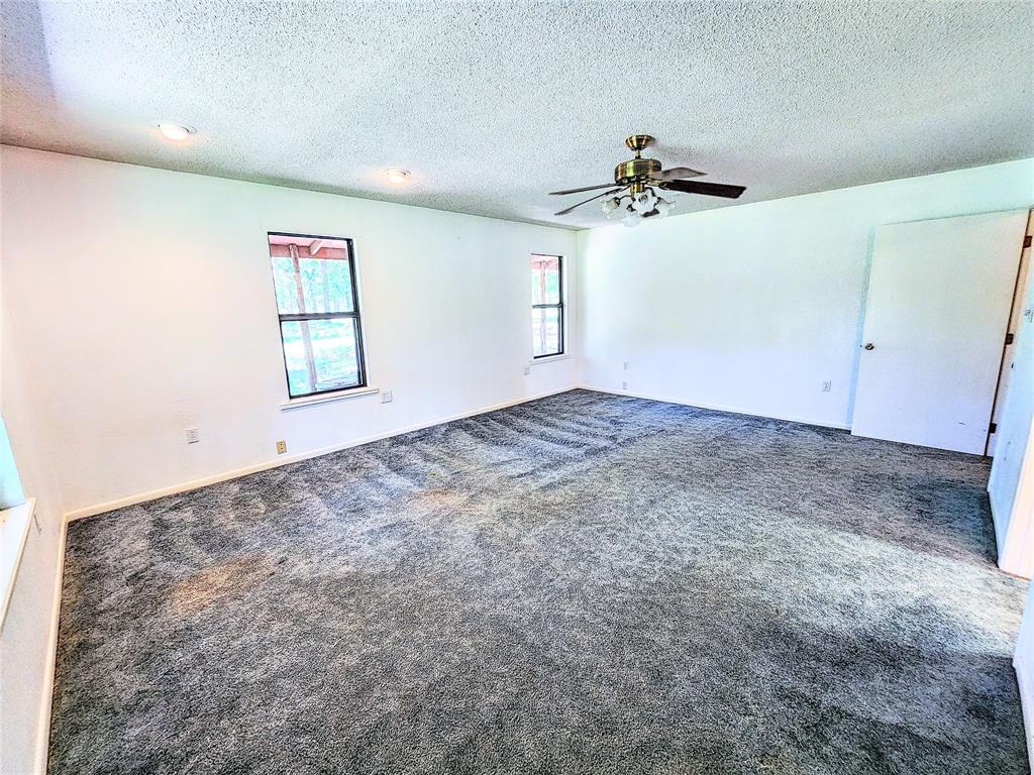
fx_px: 388
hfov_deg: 106.2
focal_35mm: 13
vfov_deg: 89.9
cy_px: 388
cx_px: 517
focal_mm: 2.2
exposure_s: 1/60
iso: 320
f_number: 2.2
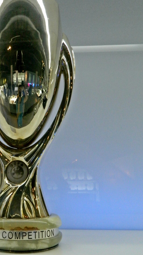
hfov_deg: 30.7
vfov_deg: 54.0
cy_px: 136
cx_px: 17
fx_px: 249
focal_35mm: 37
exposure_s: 1/30
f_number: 3.1
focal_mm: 4.5
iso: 400
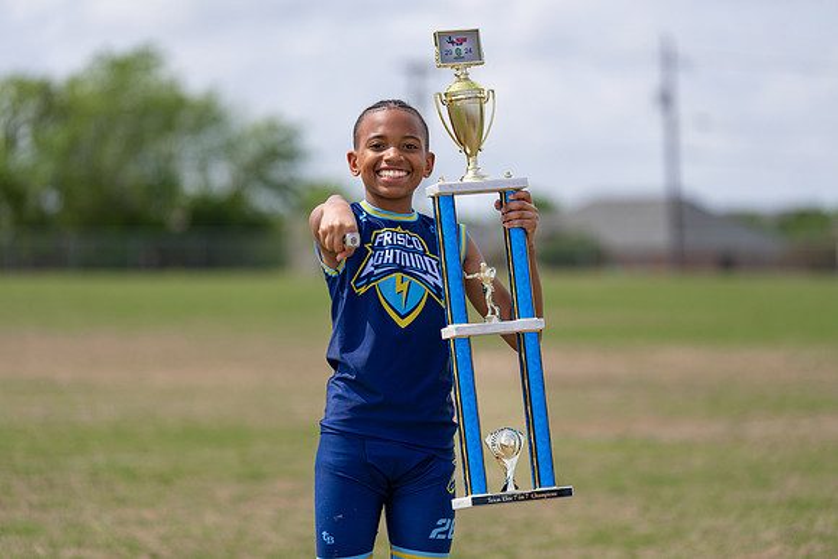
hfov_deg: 14.5
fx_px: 3283
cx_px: 419
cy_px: 280
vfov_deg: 9.7
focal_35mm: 141
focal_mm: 141
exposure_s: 1/2000
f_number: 2.8
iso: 100
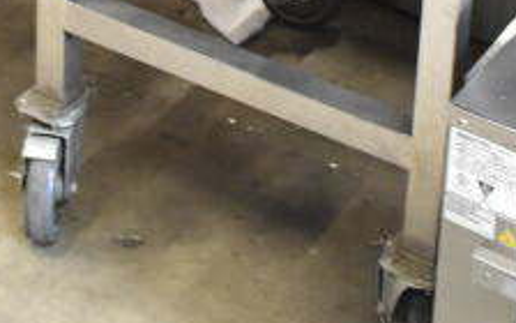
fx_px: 1758
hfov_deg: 16.7
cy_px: -600
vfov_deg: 8.8
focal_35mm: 125
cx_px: 196
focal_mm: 20
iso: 3600
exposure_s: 1/30
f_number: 3.8
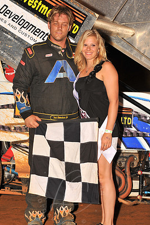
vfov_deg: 18.1
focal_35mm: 113
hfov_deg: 12.1
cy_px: 122
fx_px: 707
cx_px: 70
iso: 500
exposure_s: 1/320
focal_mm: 100
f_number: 6.3
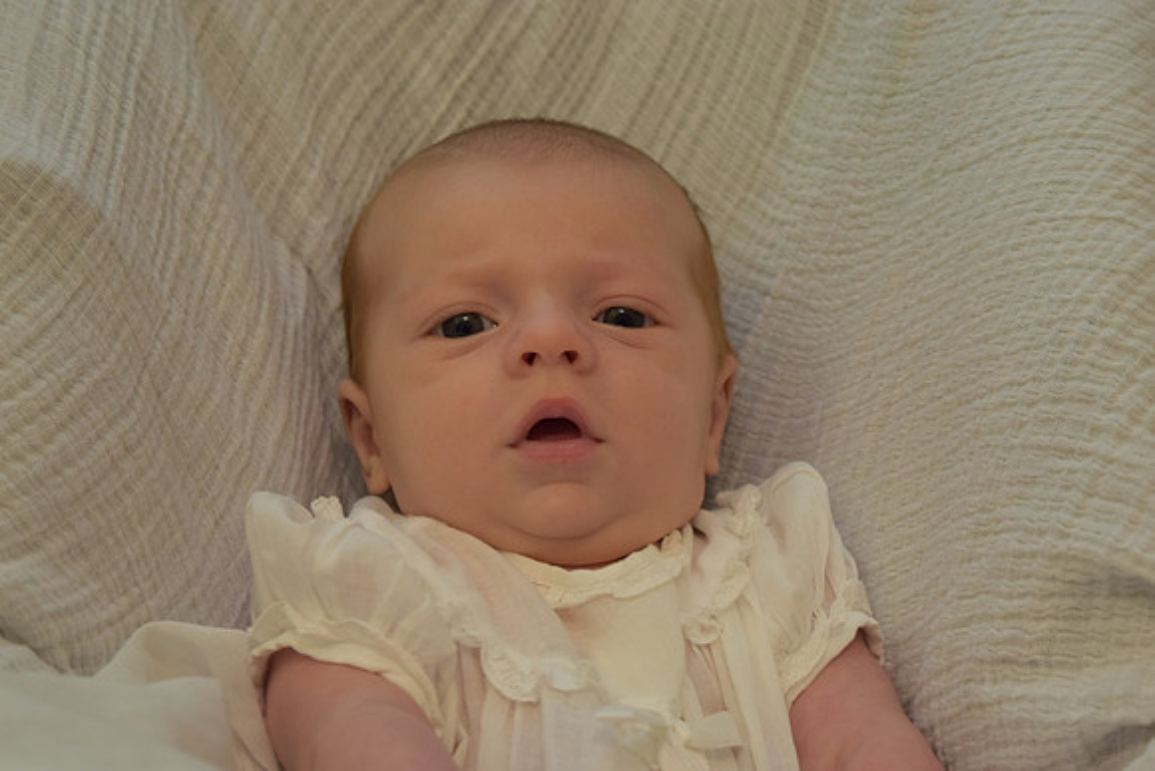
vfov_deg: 17.5
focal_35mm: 78
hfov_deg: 26.0
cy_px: 386
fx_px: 2503
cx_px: 578
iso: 640
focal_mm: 52
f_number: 5.6
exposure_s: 1/60
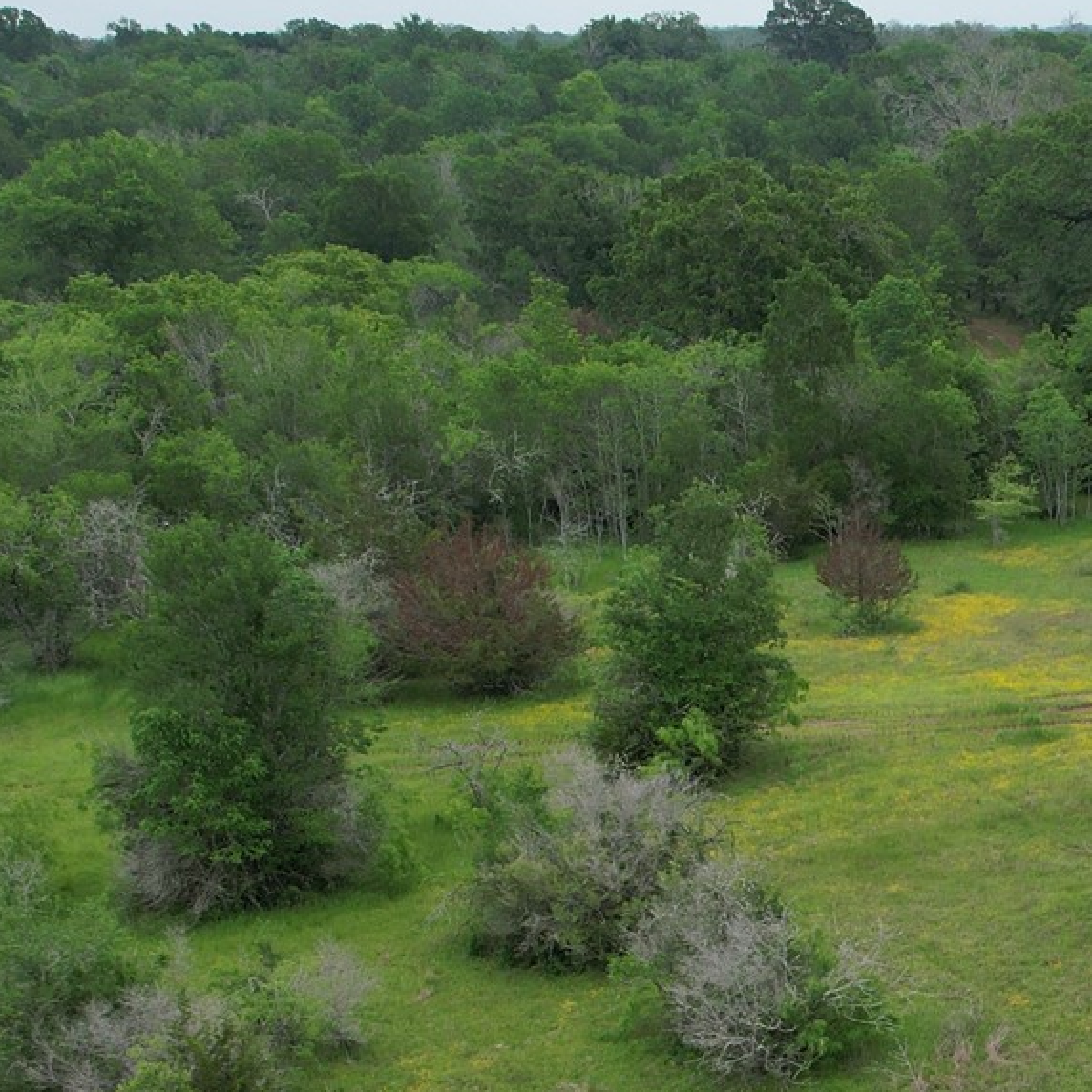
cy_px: 1021
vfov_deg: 23.5
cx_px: 1119
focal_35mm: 71
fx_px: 2534
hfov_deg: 23.2
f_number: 2.8
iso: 130
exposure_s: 1/1250
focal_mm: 8.38
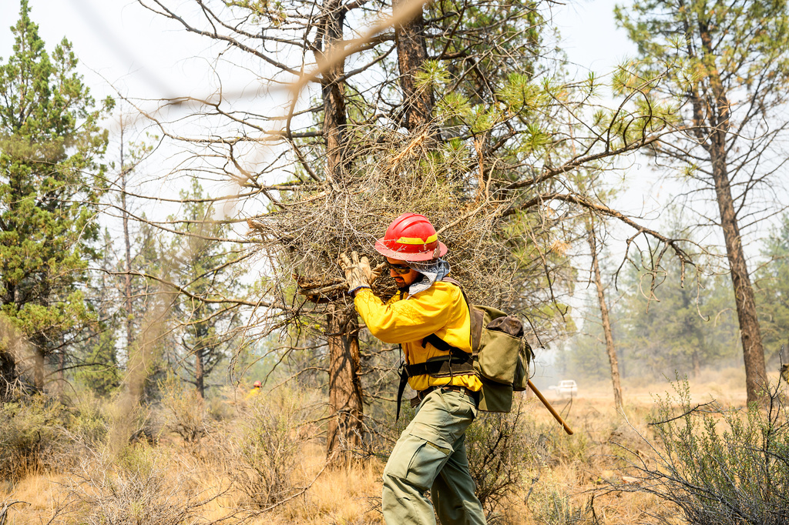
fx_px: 745
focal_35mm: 34
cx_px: 394
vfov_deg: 38.9
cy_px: 262
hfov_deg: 55.8
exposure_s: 1/750
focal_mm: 34
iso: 400
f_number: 4.8
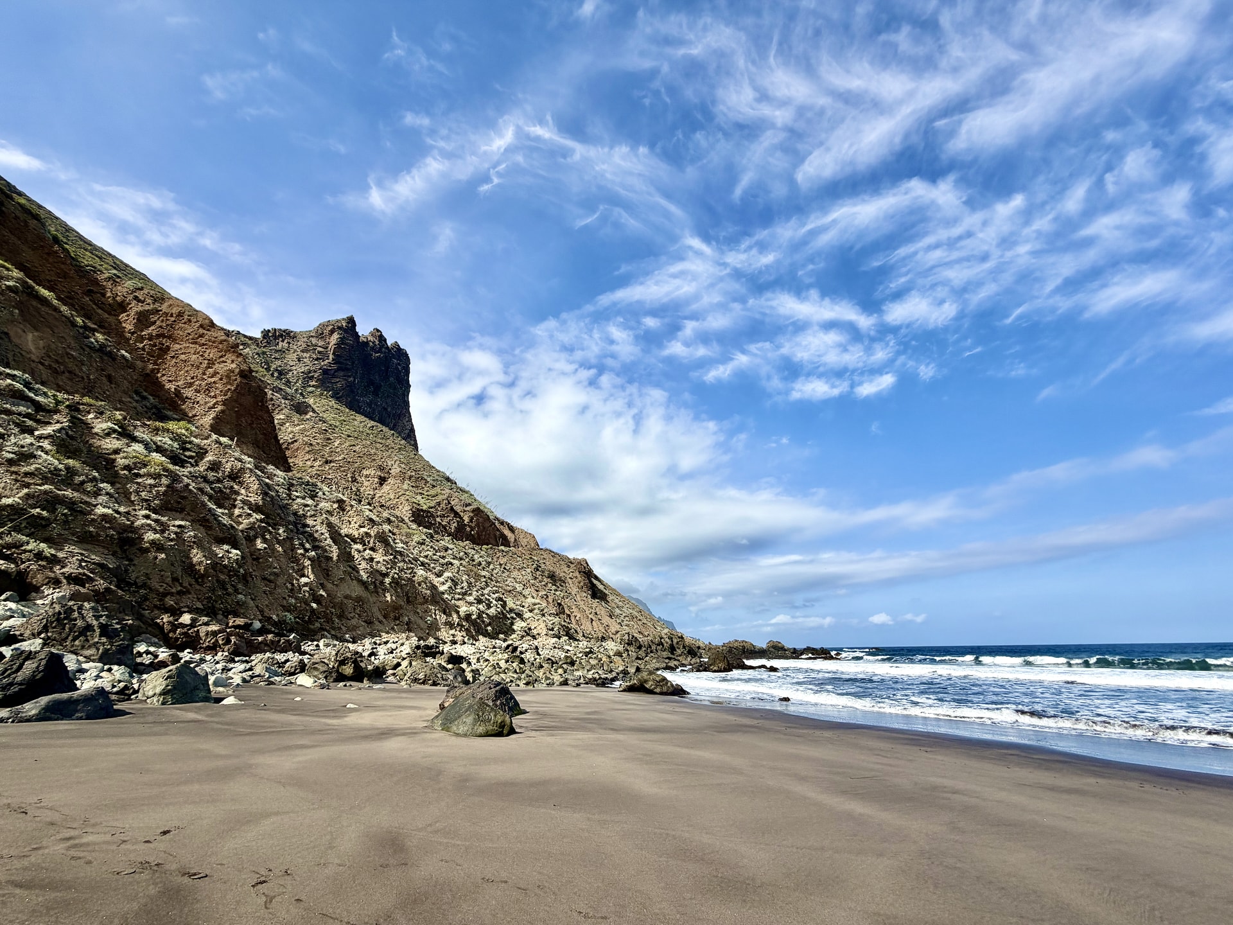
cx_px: 616
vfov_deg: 85.7
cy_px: 462
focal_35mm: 14
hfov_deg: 102.1
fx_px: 499
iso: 20
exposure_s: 1/1001
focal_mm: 2.22
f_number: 2.2
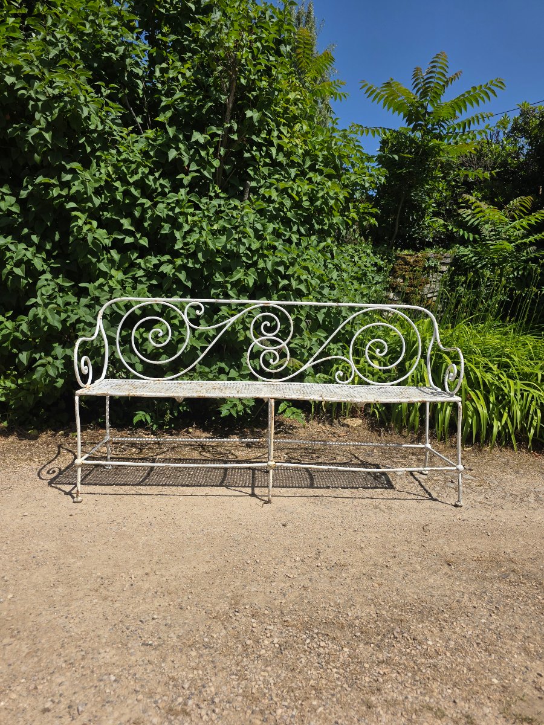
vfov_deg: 73.9
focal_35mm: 23
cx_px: 272
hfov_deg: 58.9
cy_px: 362
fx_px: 482
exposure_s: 1/7333
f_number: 1.7
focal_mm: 6.3
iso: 80
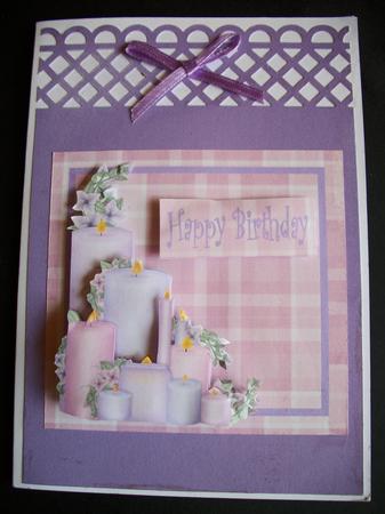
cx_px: 192
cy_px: 257
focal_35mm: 32
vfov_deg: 56.8
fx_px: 475
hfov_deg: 44.1
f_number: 2.9
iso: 80
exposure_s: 1/60
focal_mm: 5.7
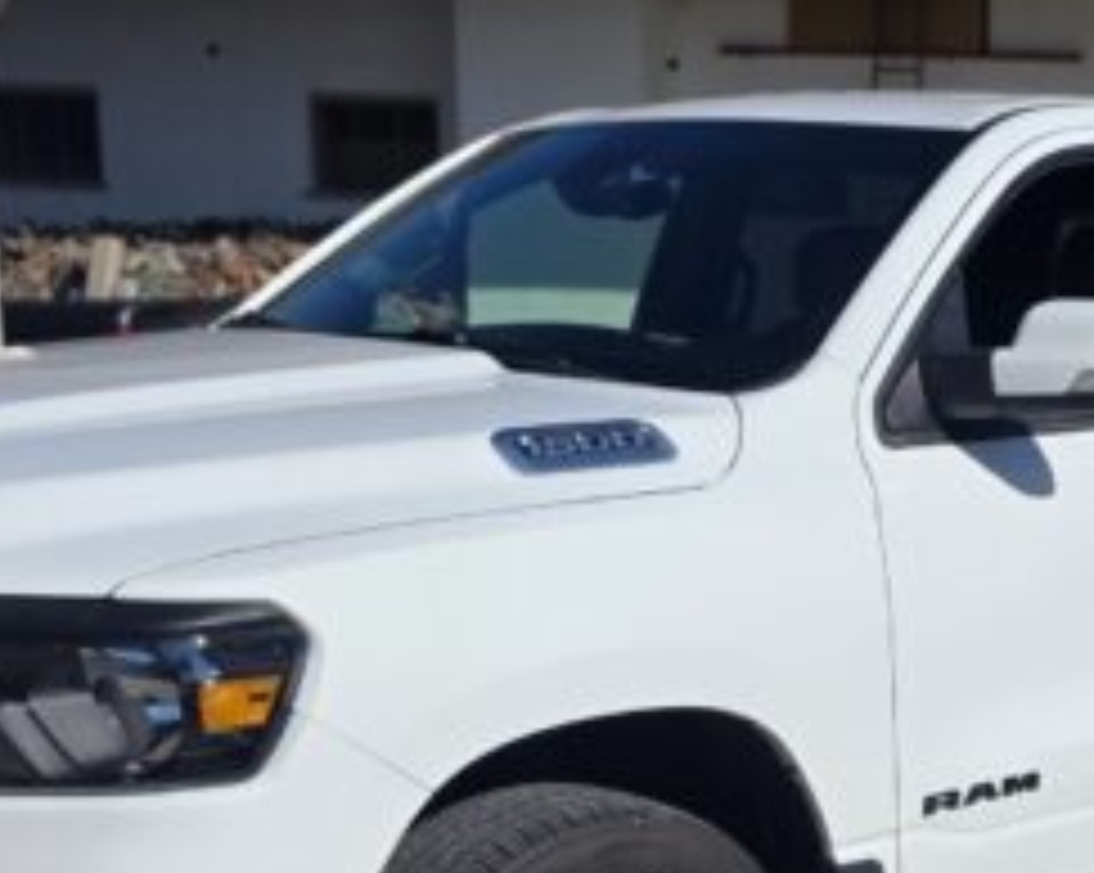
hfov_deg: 25.0
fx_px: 2394
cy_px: 882
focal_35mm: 74
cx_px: 990
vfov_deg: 20.0
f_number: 1.7
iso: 64
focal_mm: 6.25
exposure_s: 1/7944
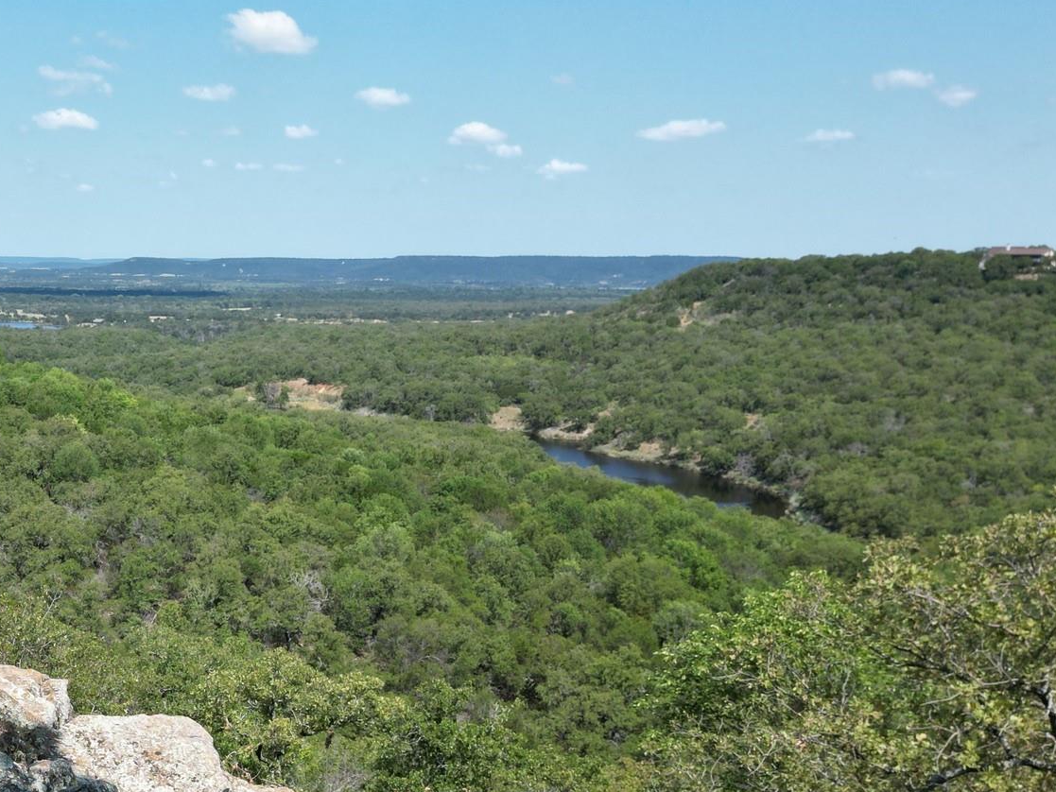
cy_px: 597
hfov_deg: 40.0
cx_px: 122
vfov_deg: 32.2
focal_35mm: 44
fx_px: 1342
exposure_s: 1/2500
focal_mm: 6.72
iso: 120
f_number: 1.7
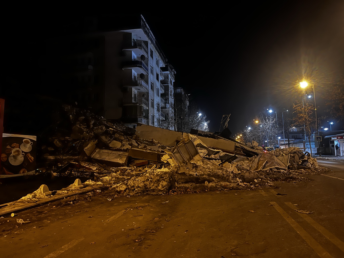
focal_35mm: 26
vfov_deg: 53.1
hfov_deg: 67.3
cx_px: 172
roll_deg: +1.3
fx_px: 258
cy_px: 129
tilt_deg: +7.1
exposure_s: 1/17
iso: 640
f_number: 1.6
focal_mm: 5.1
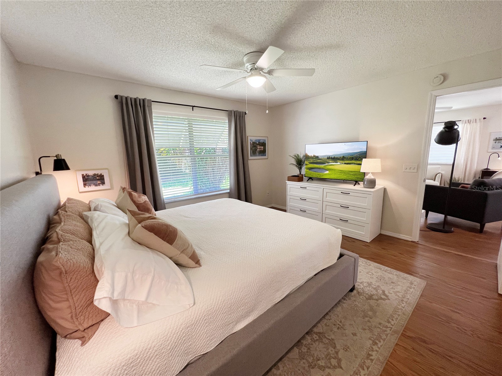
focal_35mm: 13
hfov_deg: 106.2
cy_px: 188
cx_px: 251
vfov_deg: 89.9
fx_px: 189
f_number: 1.8
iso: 125
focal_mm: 1.57
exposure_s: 1/120
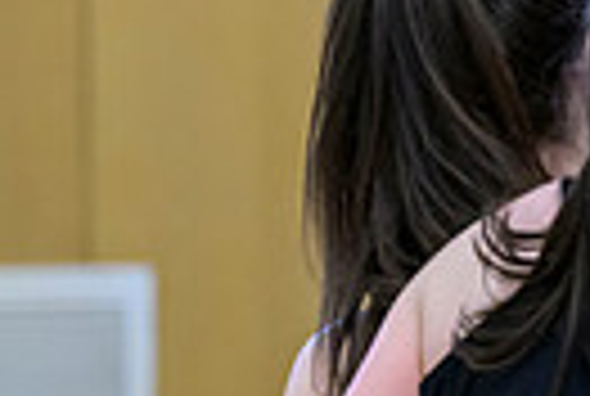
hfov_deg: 2.6
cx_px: 1117
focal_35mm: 798
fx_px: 13108
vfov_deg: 1.7
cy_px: 2
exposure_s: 1/800
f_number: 3.2
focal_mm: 145
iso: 3200
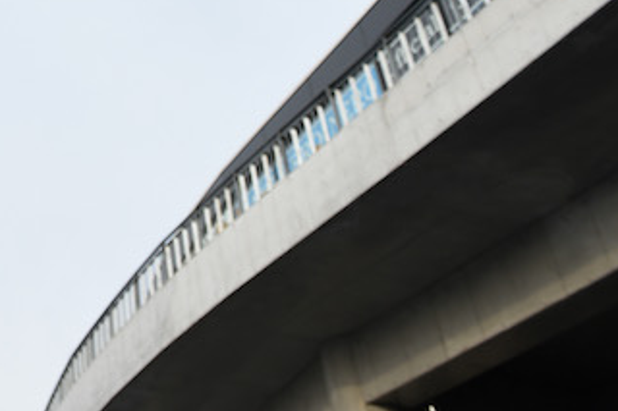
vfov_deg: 19.5
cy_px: -101
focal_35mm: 65
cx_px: -120
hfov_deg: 27.4
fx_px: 1115
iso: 640
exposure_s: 1/800
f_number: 5.6
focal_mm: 26
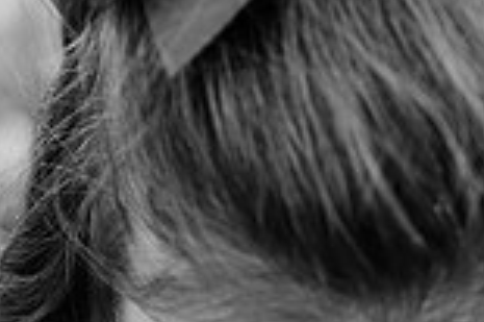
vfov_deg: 13.8
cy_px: 552
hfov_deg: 22.6
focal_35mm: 90
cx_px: 309
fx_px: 1209
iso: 250
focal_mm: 24
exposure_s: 1/640
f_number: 2.8
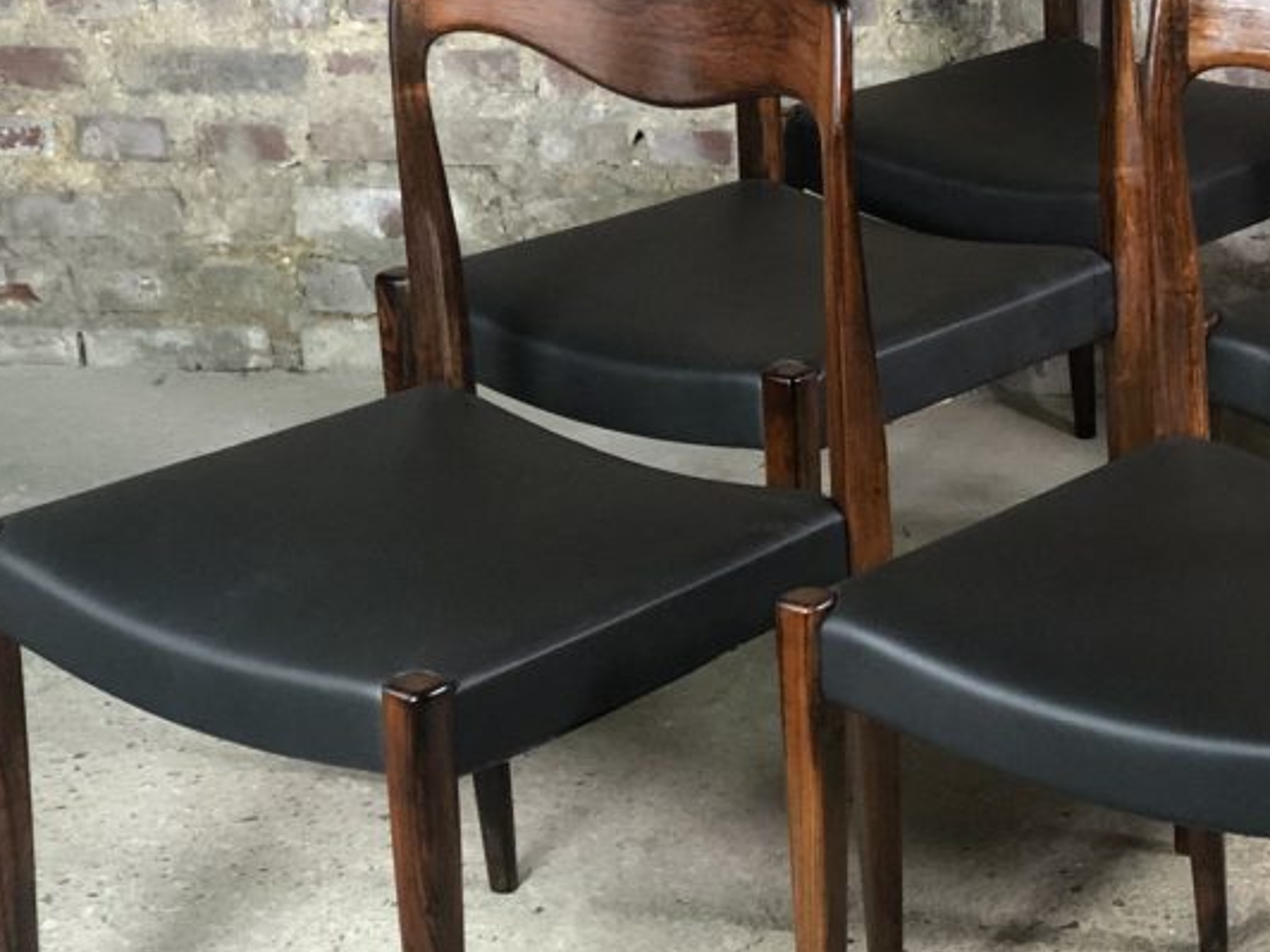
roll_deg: +2.2
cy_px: 542
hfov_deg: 19.3
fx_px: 3669
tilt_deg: -22.6
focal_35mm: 100
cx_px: 1132
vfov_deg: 14.8
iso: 160
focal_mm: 6
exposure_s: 1/14
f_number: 2.4
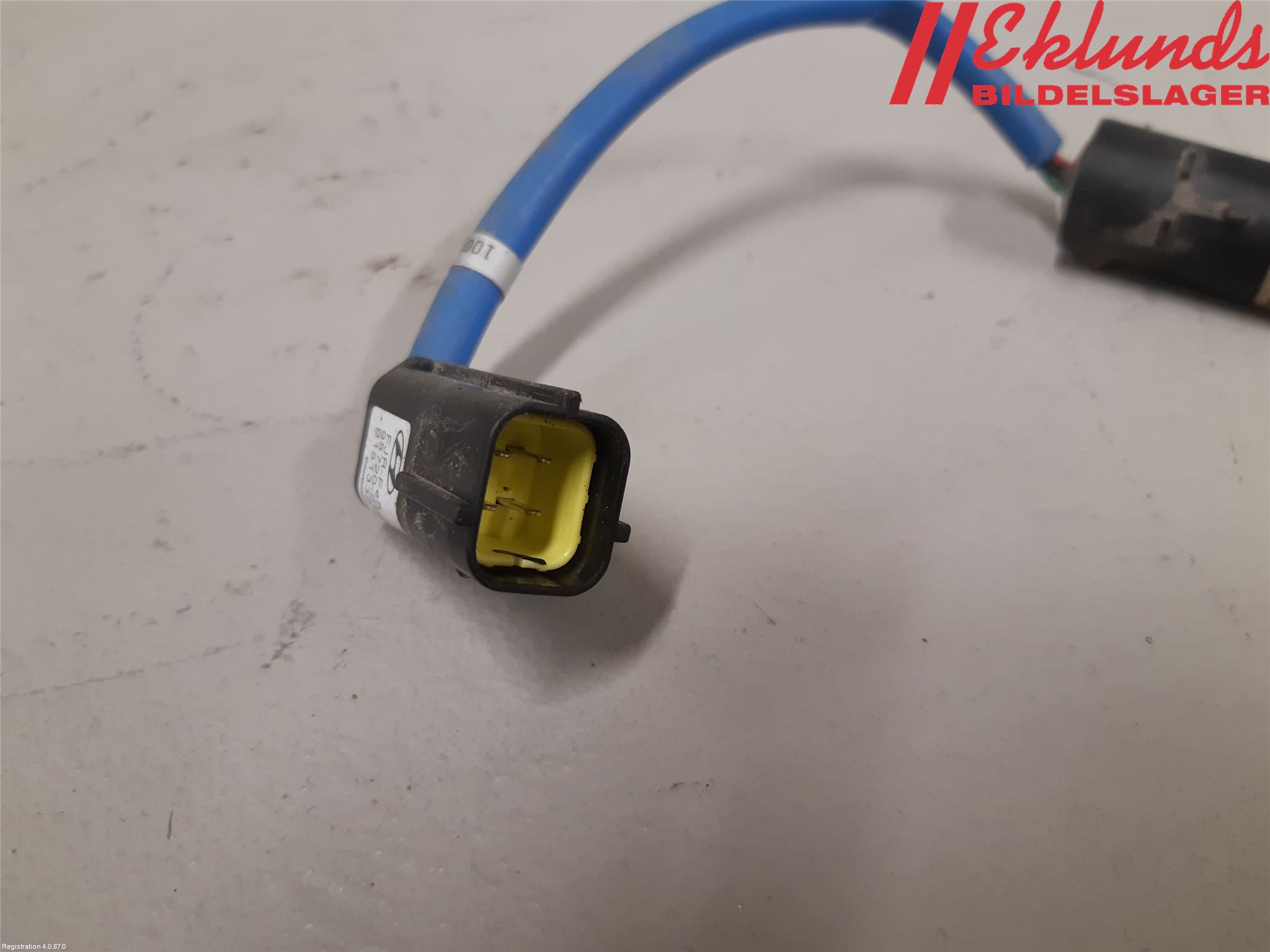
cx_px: 635
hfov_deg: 67.3
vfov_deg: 53.1
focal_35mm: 26
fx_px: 954
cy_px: 476
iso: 160
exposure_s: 1/50
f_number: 1.7
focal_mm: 3.93
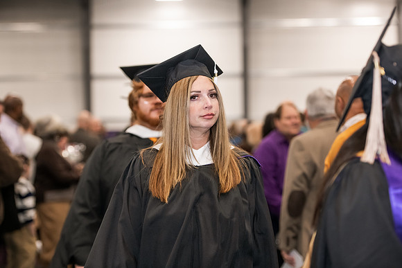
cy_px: 134
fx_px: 1117
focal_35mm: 100
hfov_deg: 20.4
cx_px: 201
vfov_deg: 13.7
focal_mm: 100
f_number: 3.2
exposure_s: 1/200
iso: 2000
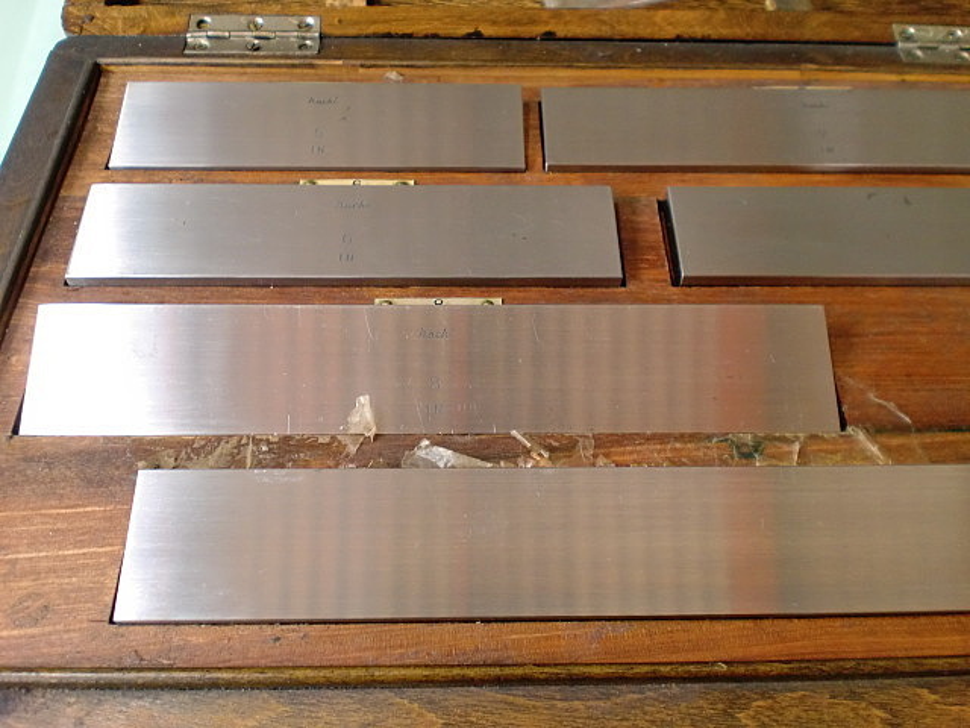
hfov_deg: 52.6
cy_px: 364
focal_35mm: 35
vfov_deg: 40.7
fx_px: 981
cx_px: 485
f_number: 3.1
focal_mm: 6.3
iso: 200
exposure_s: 1/60
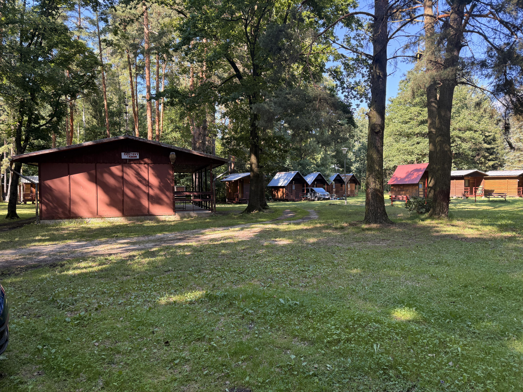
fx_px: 363
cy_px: 196
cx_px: 262
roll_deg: +1.3
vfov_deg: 56.8
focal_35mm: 24
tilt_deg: -2.2
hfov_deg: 71.6
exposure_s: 1/305
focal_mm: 6.76
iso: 100
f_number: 1.78
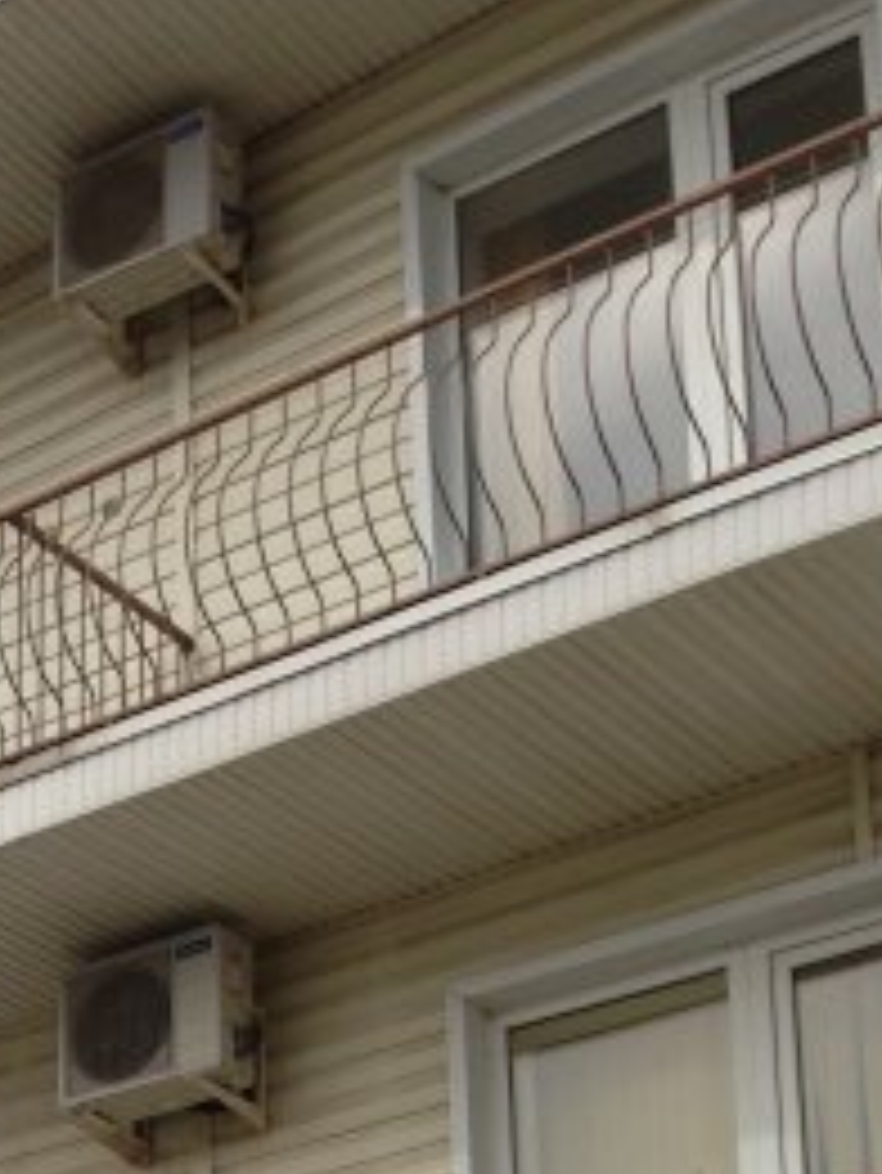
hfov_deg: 14.7
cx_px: -212
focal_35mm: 97
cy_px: 1619
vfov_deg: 18.5
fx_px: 3293
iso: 64
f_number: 2.4
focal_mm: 4.12
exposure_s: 1/1506
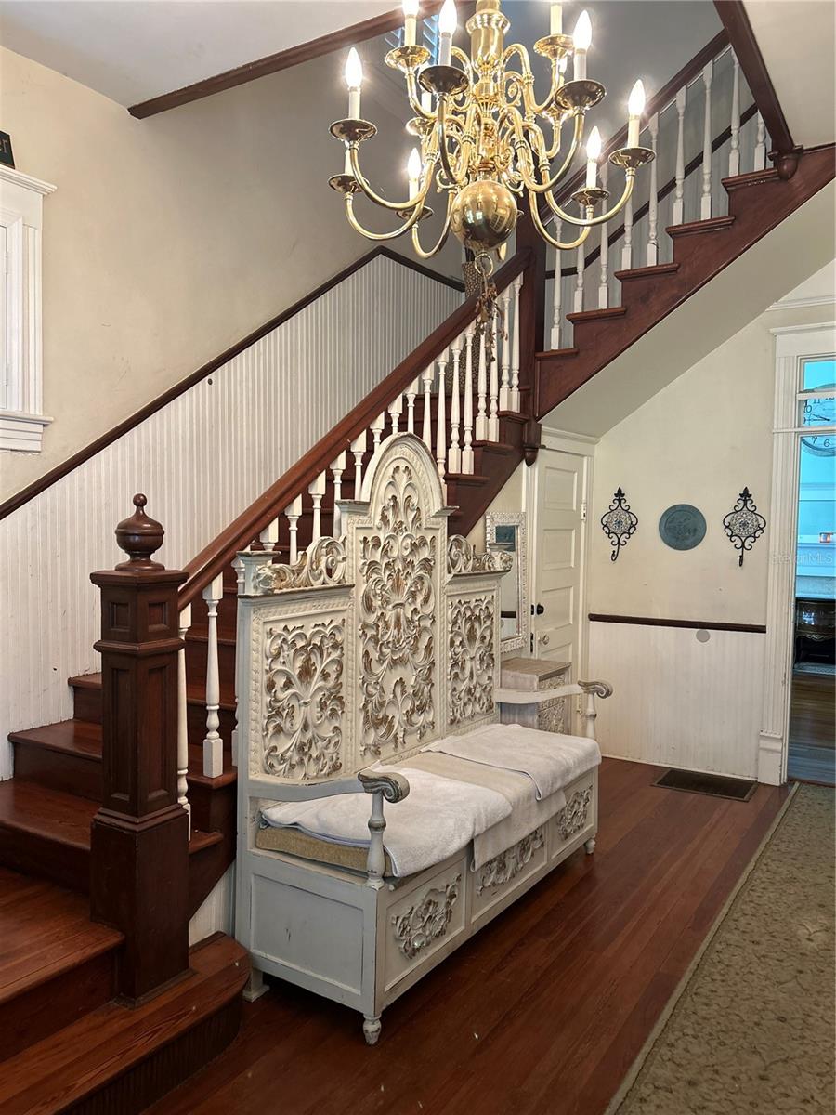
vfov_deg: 67.3
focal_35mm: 26
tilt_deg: -1.0
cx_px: 418
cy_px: 558
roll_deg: -1.0
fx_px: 837
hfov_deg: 53.1
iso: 200
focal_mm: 5.7
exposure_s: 1/60
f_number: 1.5
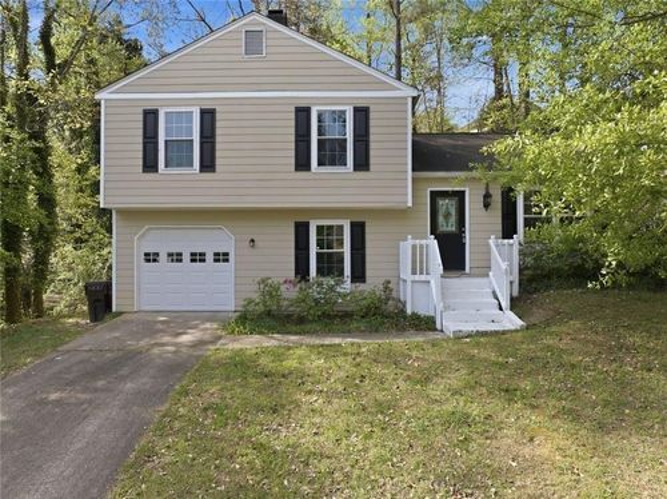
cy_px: 250
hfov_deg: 71.6
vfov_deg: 56.7
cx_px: 334
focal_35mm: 24
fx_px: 462
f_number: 2.8
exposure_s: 1/800
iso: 150
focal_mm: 12.3
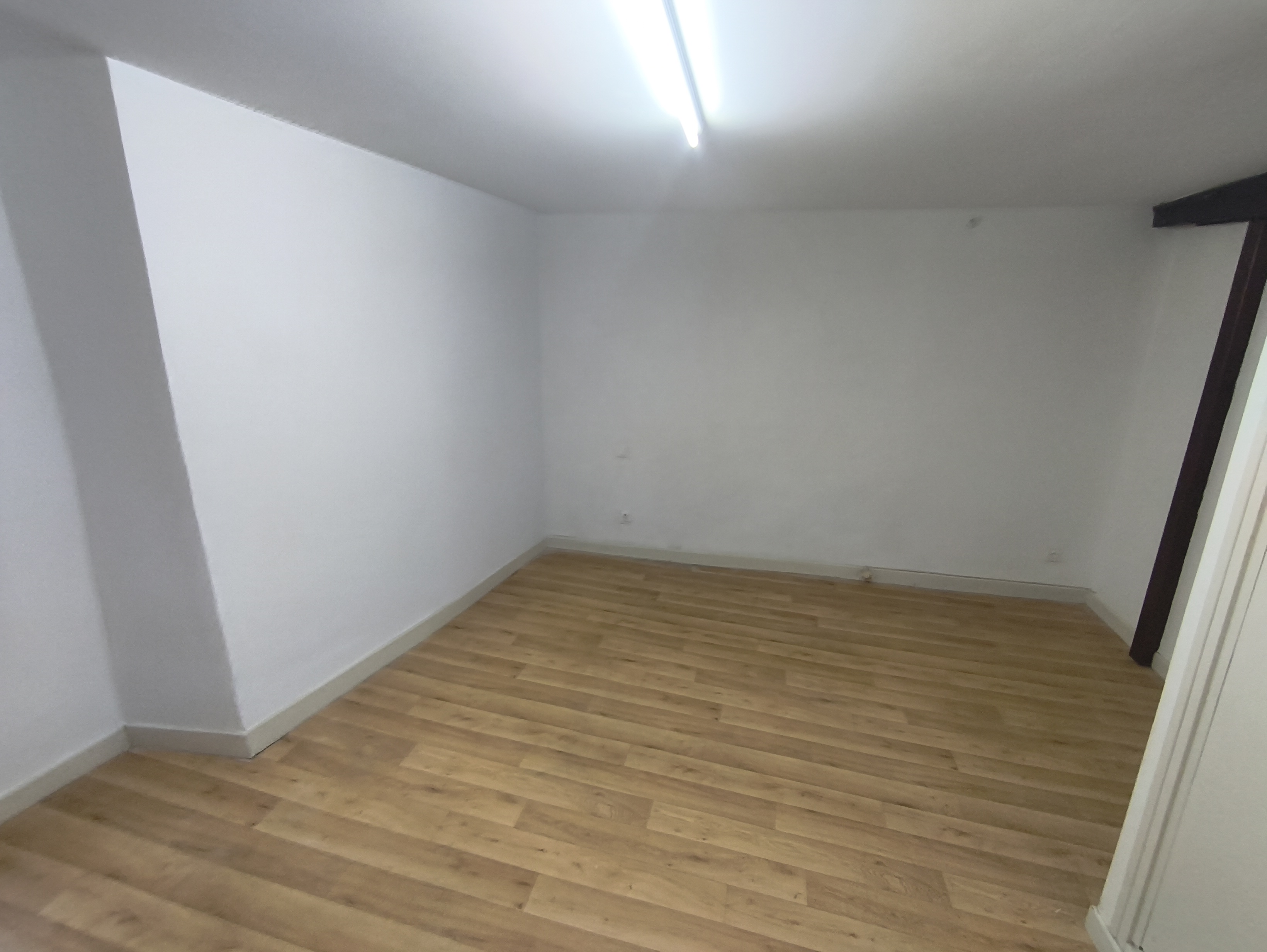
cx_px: 634
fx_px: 549
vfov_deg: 81.8
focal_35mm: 15
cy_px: 476
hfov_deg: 98.1
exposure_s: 1/50
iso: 64
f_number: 2.2
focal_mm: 1.65
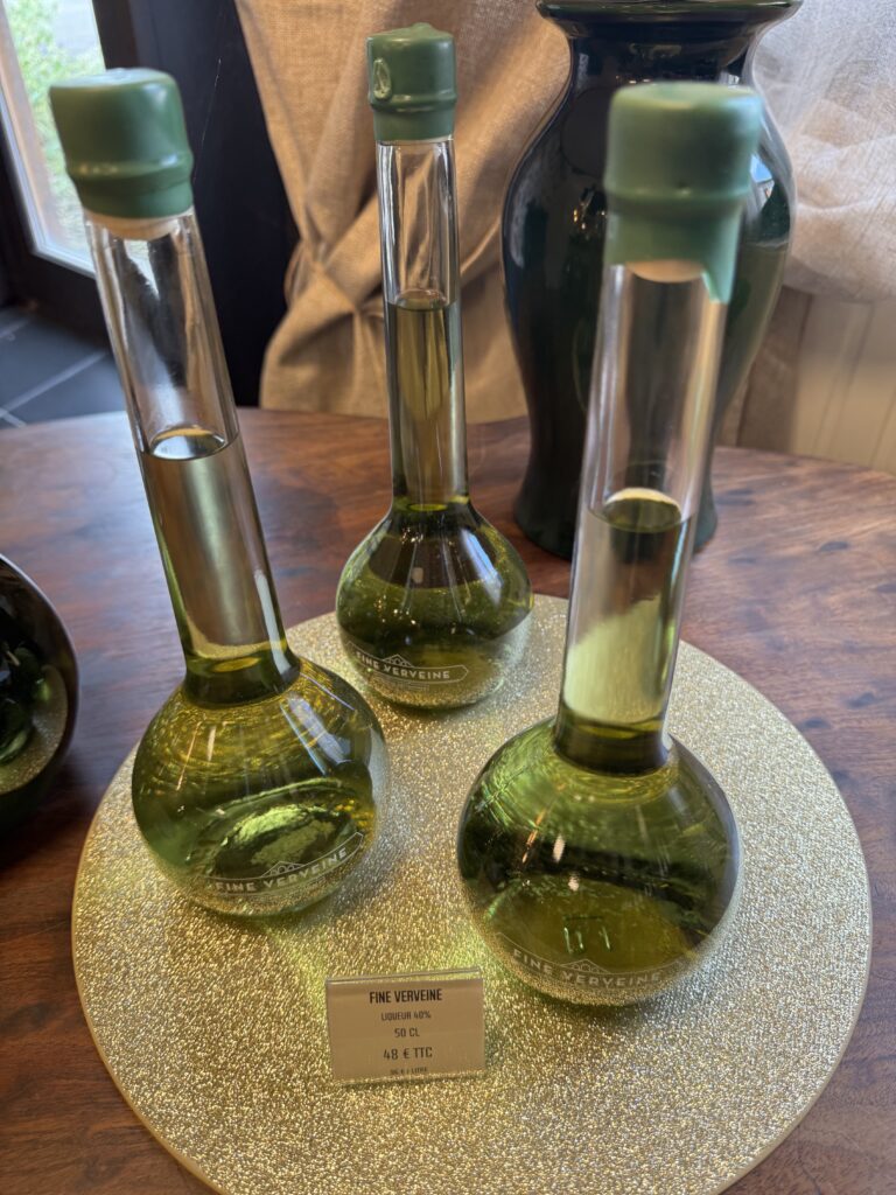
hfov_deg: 56.8
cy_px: 598
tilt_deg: -38.4
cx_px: 448
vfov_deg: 71.6
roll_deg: -0.1
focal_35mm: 24
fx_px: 828
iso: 125
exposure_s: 1/50
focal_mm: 6.76
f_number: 1.78
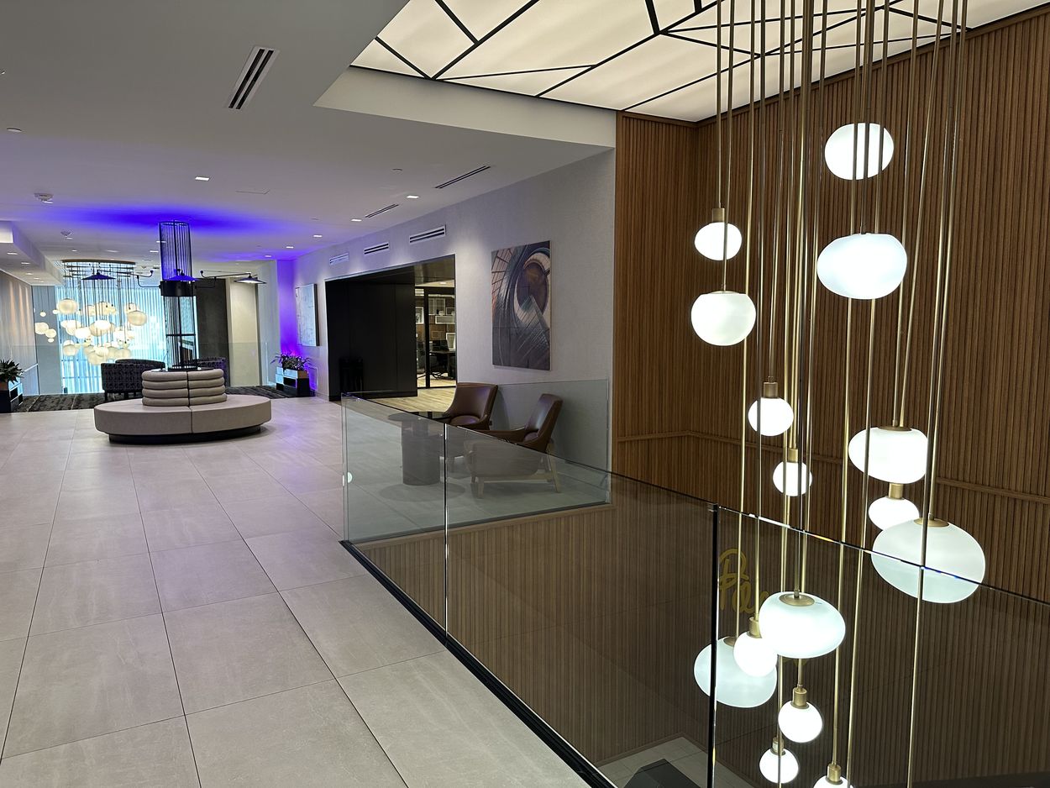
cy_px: 394
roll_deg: -0.4
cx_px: 525
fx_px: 728
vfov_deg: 56.8
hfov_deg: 71.6
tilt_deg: -5.3
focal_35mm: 24
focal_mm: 6.86
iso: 200
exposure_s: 1/42
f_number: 1.78
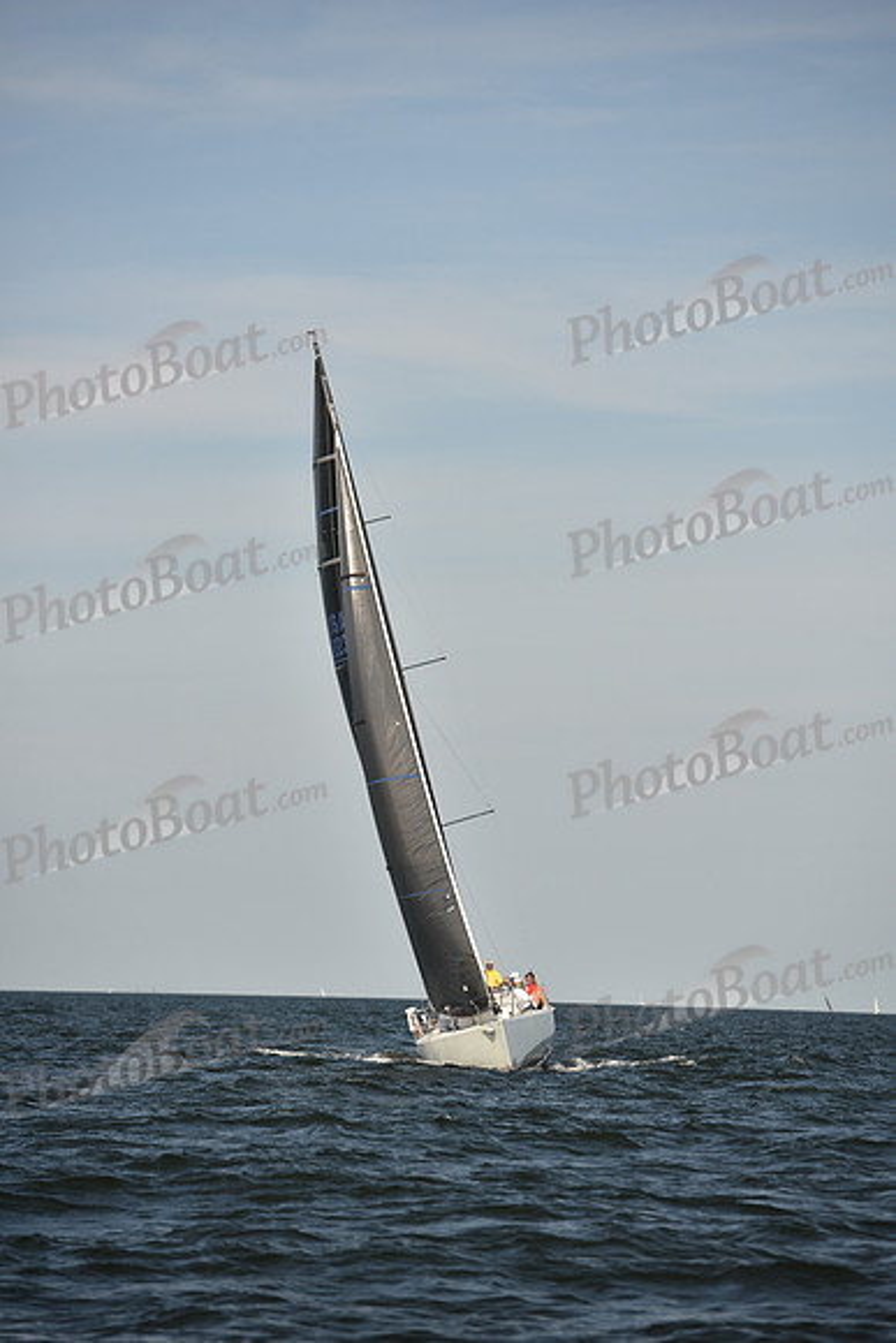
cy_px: 672
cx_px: 448
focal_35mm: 165
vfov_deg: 12.4
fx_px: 6156
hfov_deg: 8.3
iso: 250
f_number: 4.5
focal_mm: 165
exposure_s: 1/1250
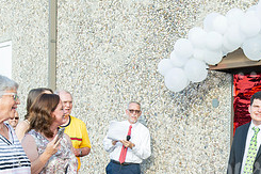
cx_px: 251
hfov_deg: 23.6
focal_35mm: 83
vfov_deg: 16.1
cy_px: 172
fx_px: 601
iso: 160
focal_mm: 35
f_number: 8
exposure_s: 1/250
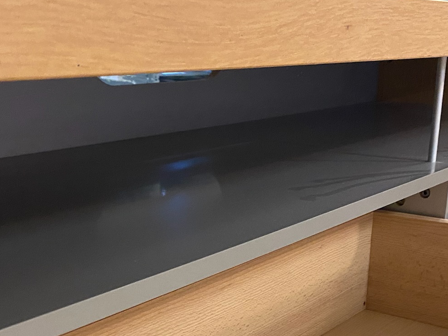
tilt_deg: -20.9
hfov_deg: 35.5
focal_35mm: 54
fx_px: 699
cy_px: 307
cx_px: 229
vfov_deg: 26.1
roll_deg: +0.1
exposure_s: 1/50
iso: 400
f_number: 1.8
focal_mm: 4.25
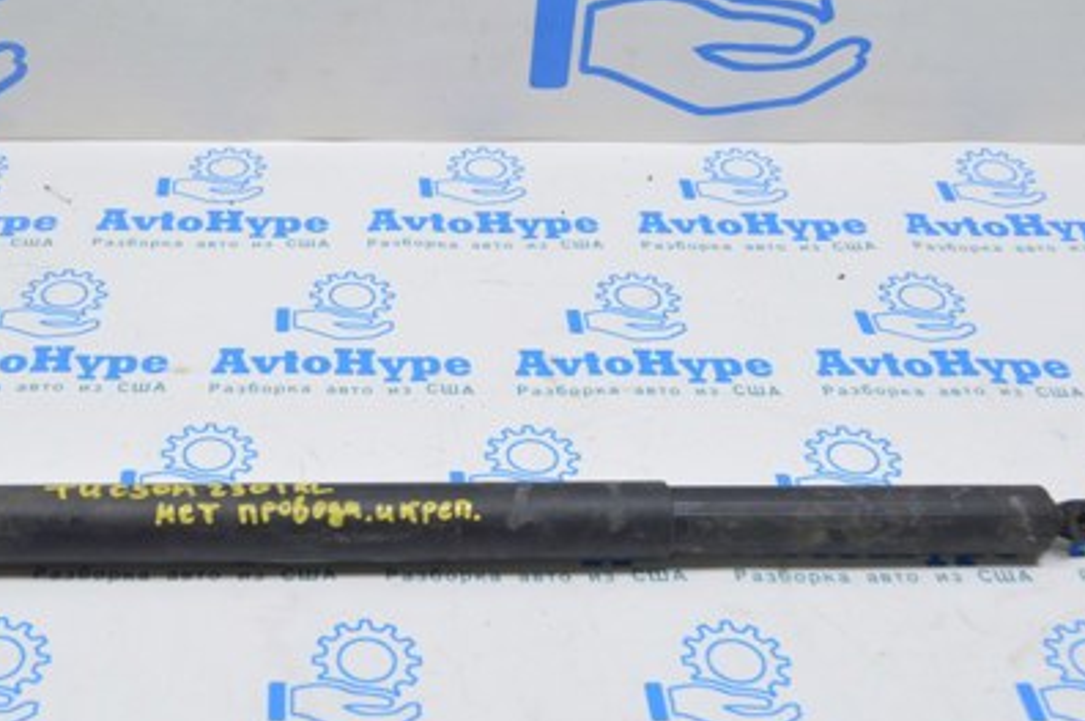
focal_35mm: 56
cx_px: 315
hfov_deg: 35.2
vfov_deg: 24.2
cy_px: 314
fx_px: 1680
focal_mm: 23
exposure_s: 1/20
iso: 400
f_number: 5.6
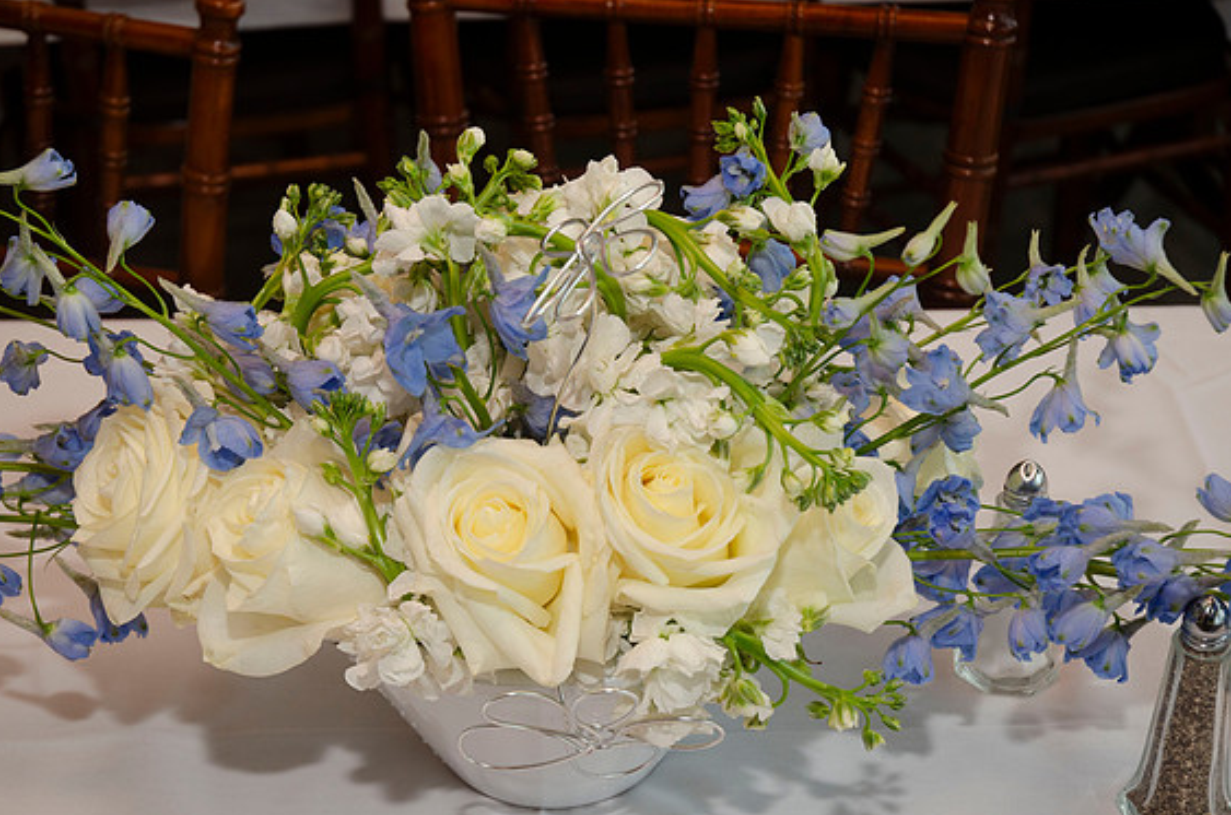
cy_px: 411
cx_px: 603
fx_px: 2321
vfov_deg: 19.9
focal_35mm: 68
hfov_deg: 29.7
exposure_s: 1/60
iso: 400
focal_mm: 44
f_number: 5.6
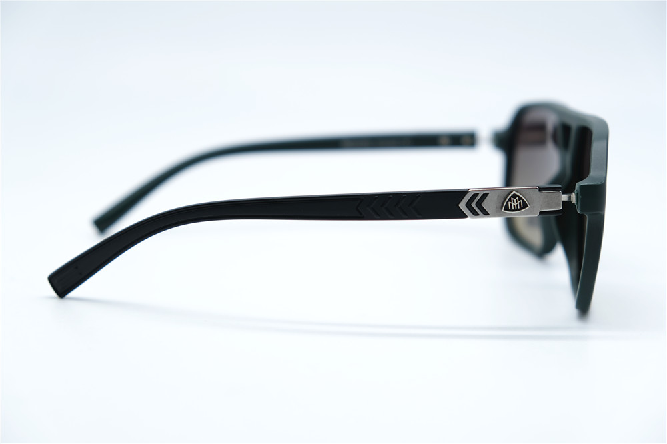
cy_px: 222
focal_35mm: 69
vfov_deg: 19.7
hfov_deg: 29.3
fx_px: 1278
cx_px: 334
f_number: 4.5
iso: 160
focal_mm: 46.3
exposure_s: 1/160
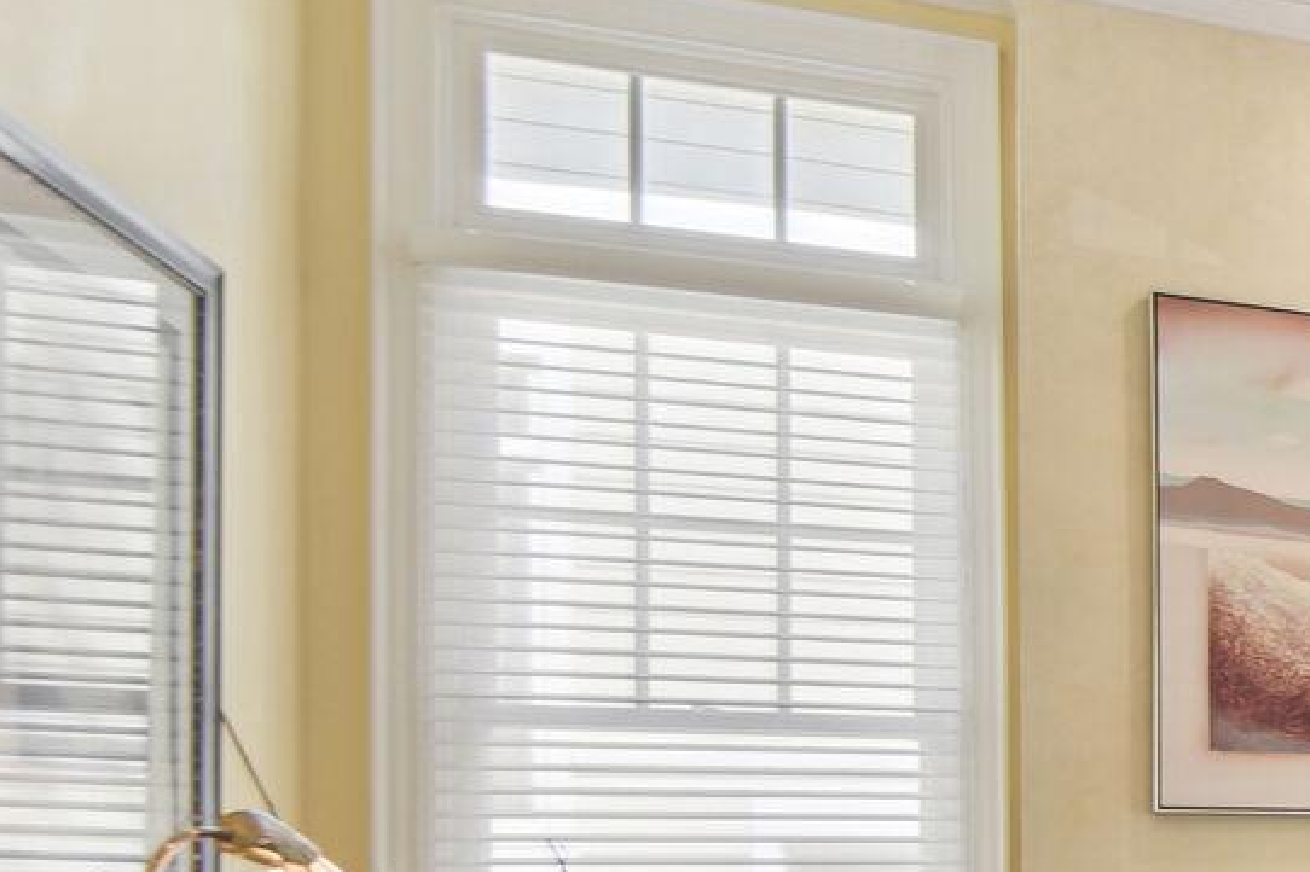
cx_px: 1963
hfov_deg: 27.2
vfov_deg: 24.7
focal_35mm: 51
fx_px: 1855
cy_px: 954
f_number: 8
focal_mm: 16
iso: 200
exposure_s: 1/5
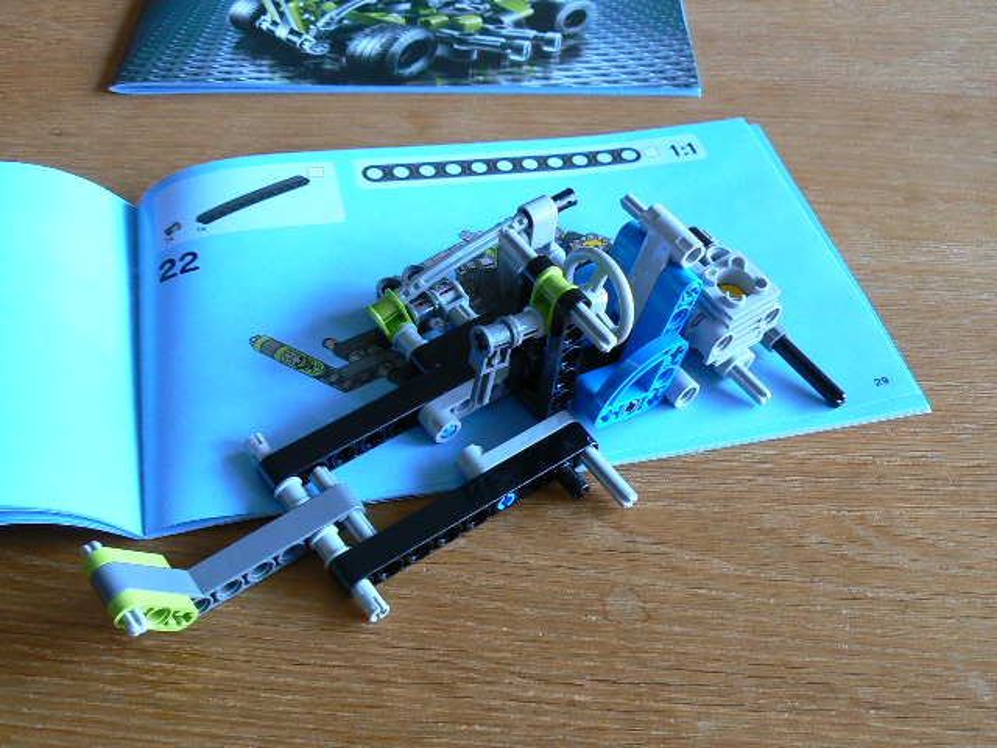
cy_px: 374
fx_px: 1210
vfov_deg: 34.3
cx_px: 498
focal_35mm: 42
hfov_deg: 44.8
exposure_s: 1/5
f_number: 3.2
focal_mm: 6
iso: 100
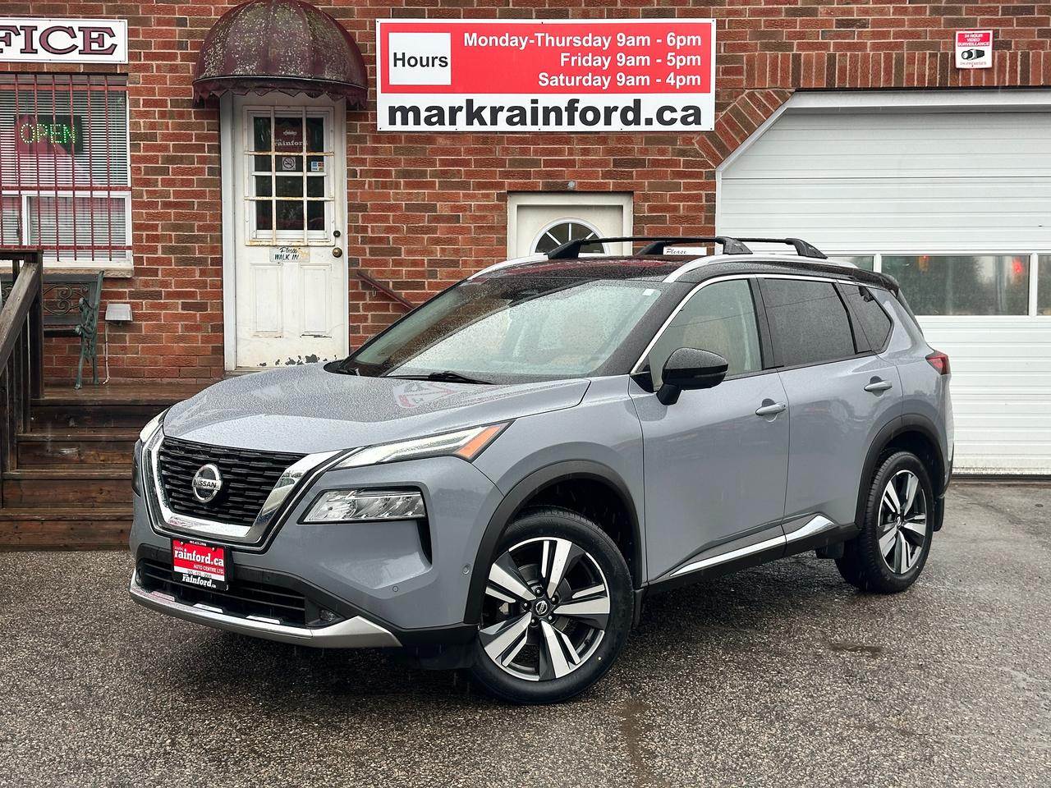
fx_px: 1457
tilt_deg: -3.4
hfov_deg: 39.7
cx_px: 526
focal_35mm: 48
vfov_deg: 30.3
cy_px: 394
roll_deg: +0.3
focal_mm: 6.86
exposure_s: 1/343
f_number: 1.78
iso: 64
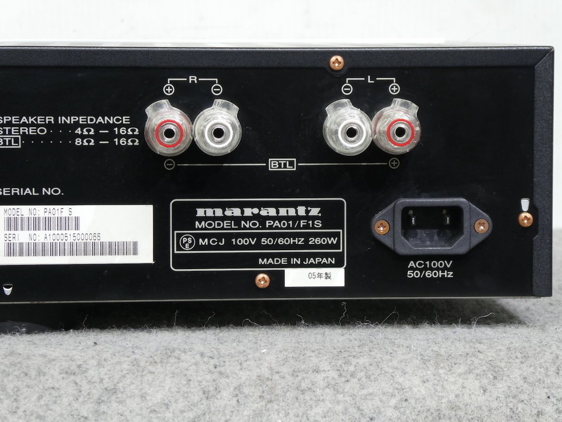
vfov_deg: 10.4
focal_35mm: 143
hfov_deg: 13.8
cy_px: 211
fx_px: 2322
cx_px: 281
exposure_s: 1/4
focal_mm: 25.6
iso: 200
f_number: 5.4
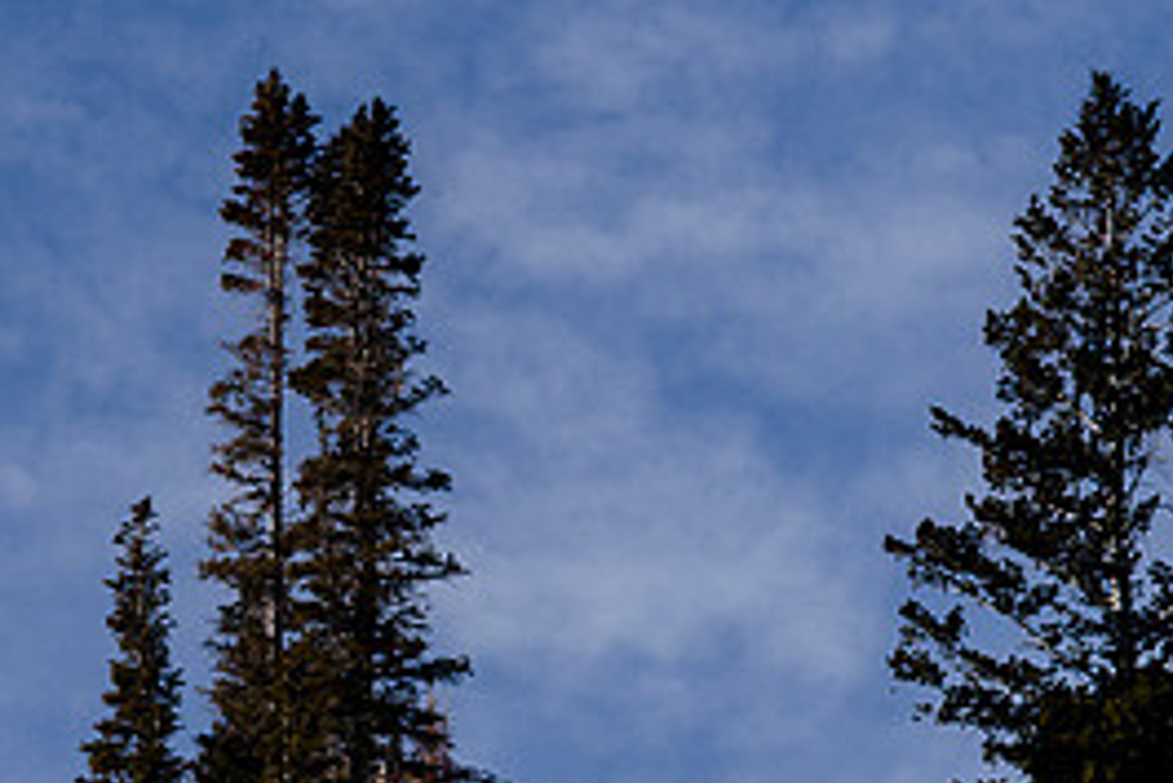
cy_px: 800
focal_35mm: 310
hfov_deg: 6.6
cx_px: 94
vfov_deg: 4.4
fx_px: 10106
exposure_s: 1/3200
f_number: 5.6
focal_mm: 82
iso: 200
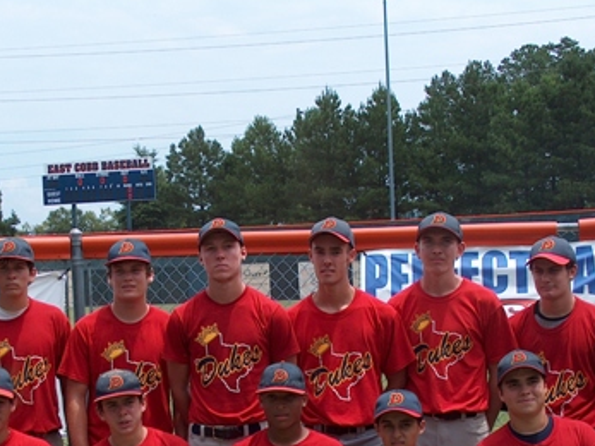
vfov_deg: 15.2
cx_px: 233
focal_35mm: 96
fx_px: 1650
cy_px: 407
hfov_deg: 20.4
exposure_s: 1/625
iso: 100
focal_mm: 10.64
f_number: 4.8
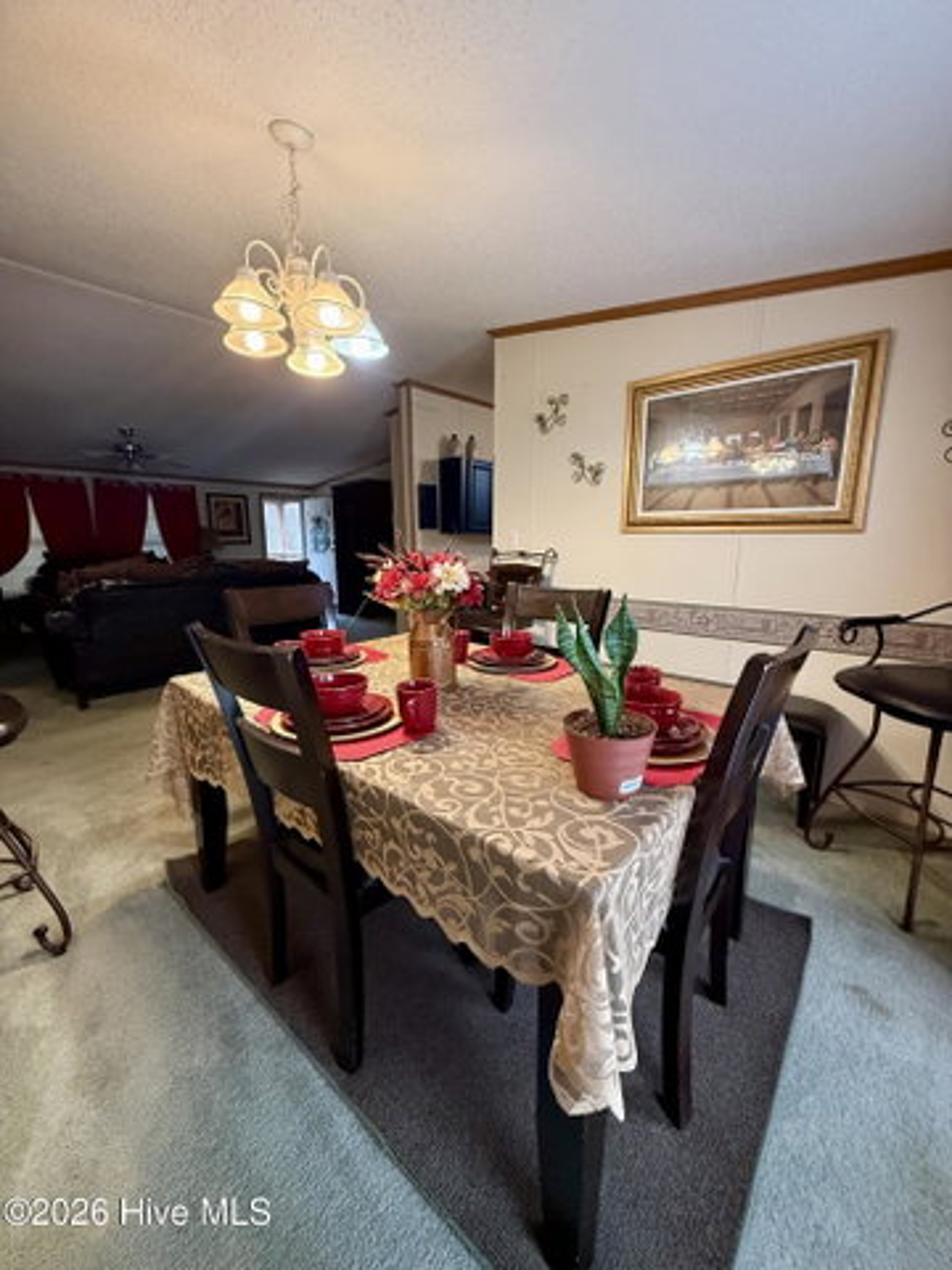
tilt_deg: -10.5
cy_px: 635
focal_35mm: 14
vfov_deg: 102.1
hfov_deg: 85.7
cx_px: 476
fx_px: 513
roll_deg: +0.0
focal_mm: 2.22
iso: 500
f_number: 2.2
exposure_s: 1/60
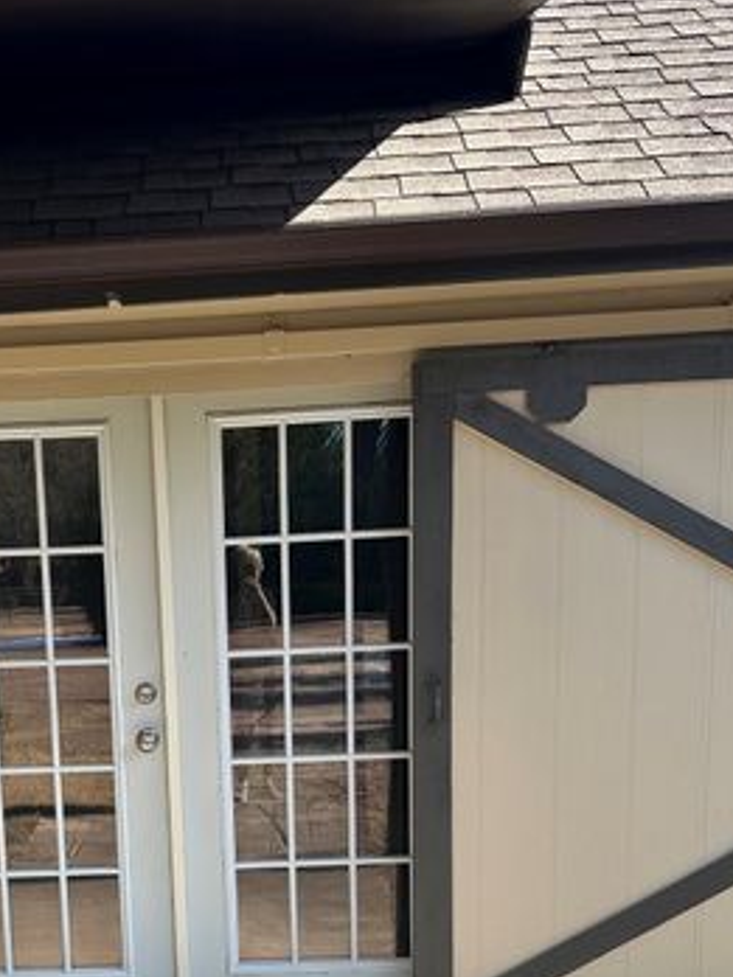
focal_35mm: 46
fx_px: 1299
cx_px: 177
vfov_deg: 38.8
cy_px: 846
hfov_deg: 30.9
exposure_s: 1/2252
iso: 80
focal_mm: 6.86
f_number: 1.78
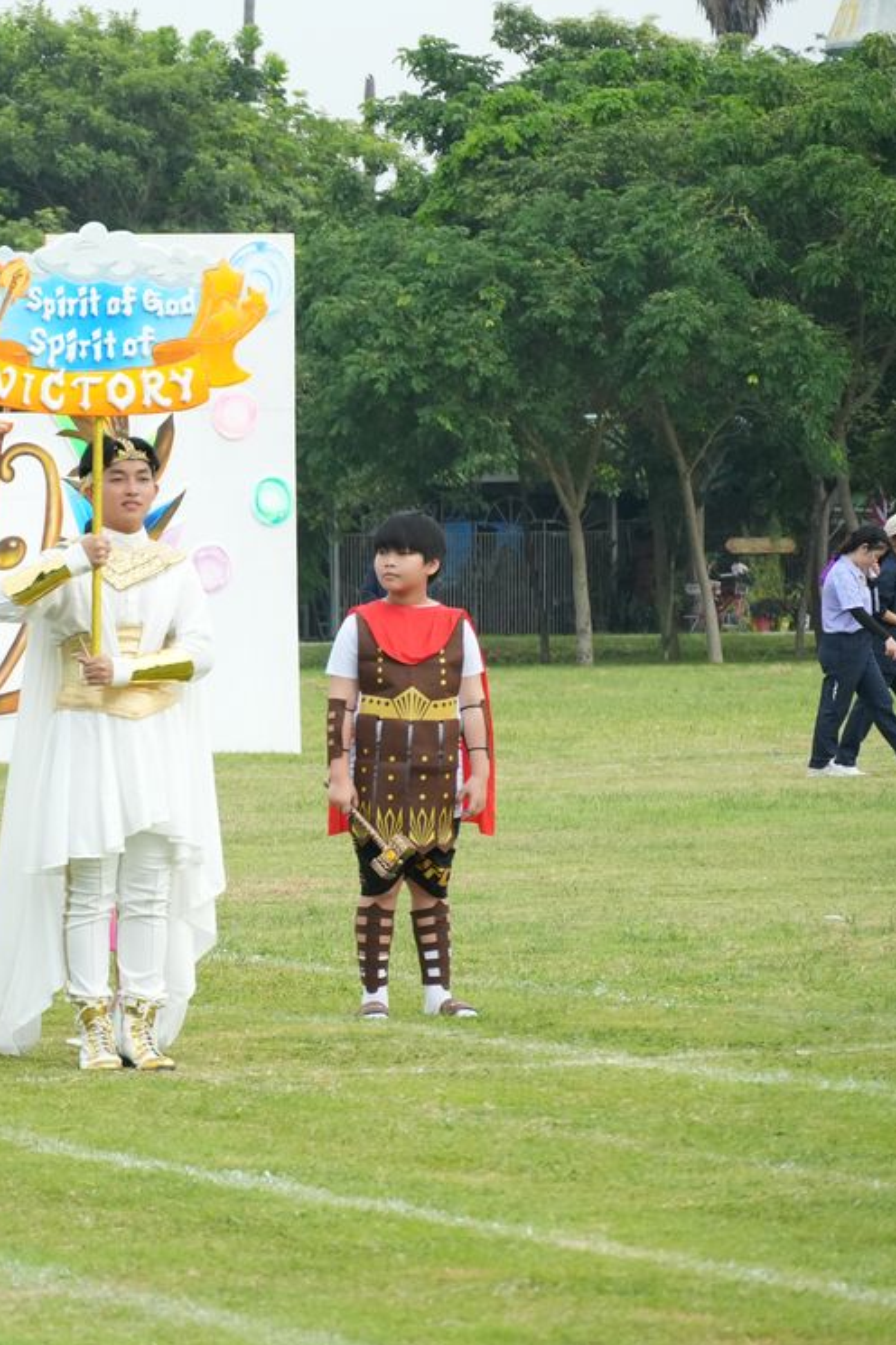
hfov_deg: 6.5
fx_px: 7875
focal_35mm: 211
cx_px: -41
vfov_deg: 9.8
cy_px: 675
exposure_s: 1/2000
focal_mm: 93
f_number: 5.6
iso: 1250
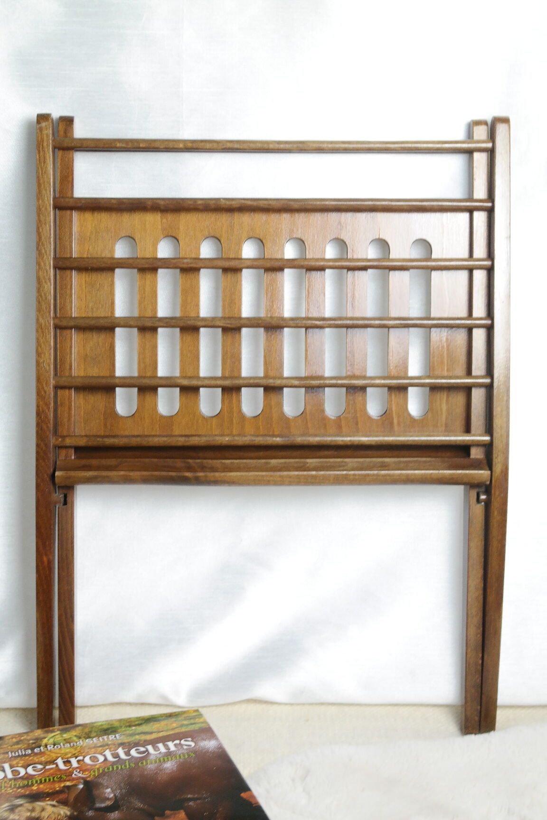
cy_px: 410
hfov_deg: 19.7
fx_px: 1573
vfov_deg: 29.2
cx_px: 274
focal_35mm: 69
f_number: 5.6
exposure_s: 1/30
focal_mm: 45
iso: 800
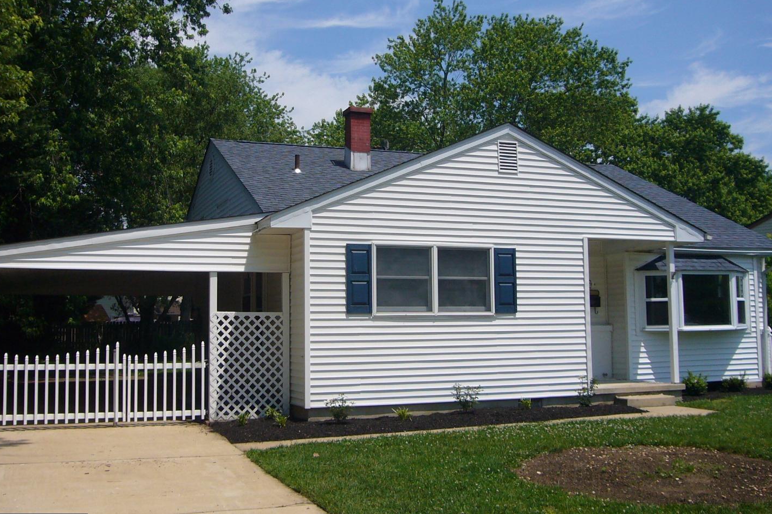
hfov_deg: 47.4
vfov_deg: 32.6
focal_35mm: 41
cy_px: 253
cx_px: 383
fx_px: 879
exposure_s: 1/500
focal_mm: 4.6
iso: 80
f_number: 5.6
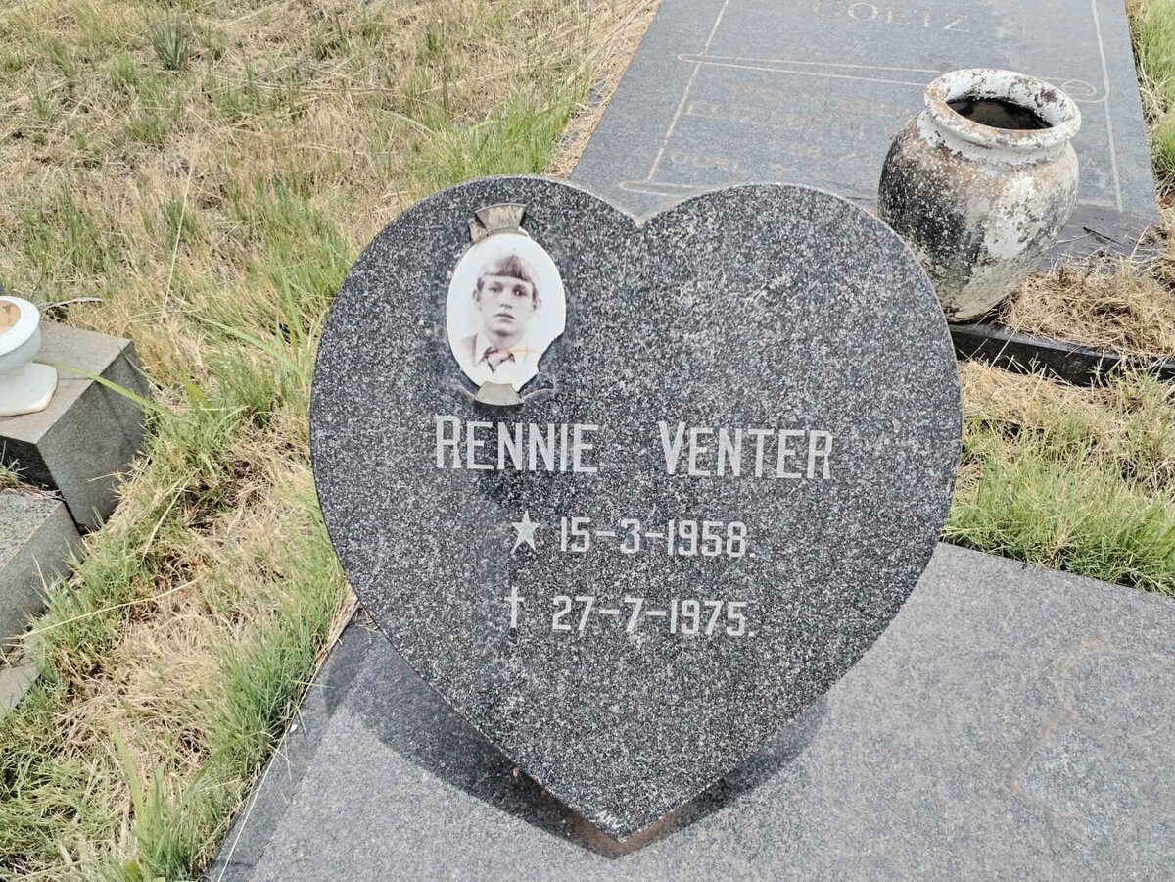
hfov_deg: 58.4
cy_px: 441
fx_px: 1052
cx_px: 588
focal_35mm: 31
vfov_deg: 45.4
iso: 100
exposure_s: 1/476
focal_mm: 4.75
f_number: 1.8
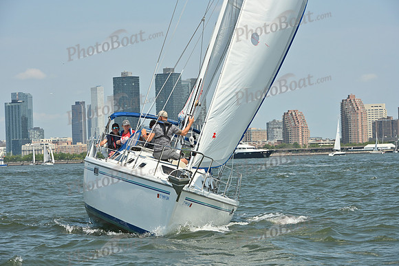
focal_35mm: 130
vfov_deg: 10.6
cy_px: 133
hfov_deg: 15.8
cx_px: 200
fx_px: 1441
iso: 320
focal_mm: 130
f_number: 9
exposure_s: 1/1250
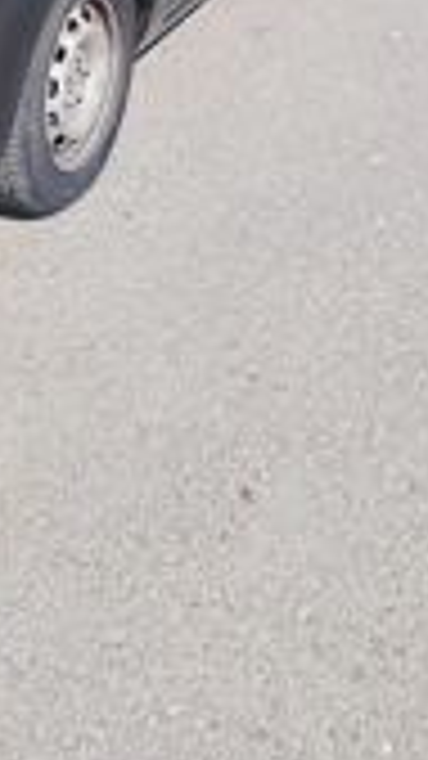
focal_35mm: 62
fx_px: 1252
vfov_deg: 30.3
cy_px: -76
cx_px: -27
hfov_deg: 18.7
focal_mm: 5.25
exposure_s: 1/455
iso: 100
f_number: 1.75
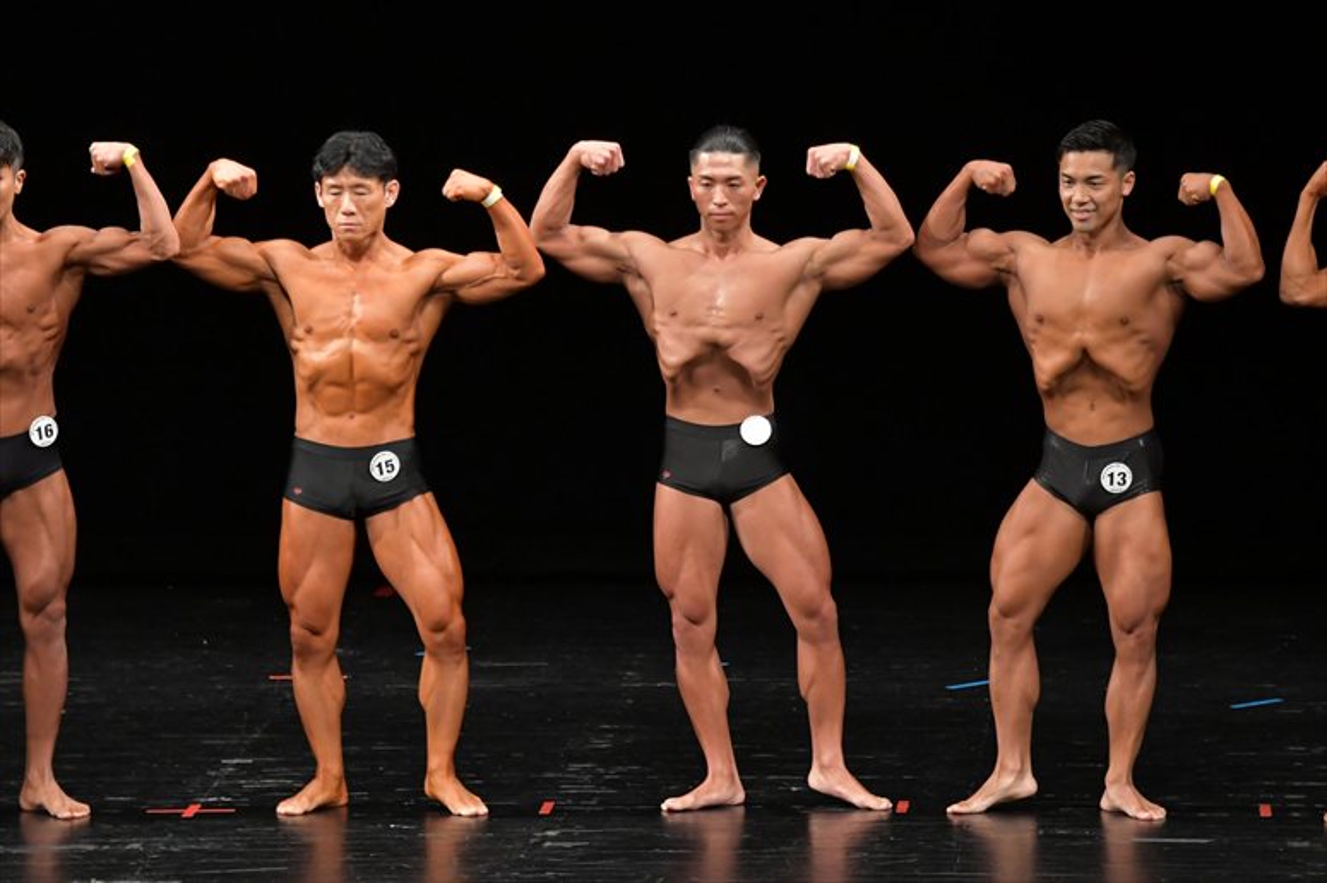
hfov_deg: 8.1
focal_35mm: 255
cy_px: 442
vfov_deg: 5.4
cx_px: 664
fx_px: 9395
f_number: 5.6
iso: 3200
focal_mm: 170
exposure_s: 1/400
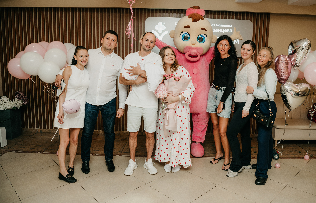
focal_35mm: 27
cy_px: 93
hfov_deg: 68.8
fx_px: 230
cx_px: 169
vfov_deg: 47.6
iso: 160
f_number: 4
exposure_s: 1/160
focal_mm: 24
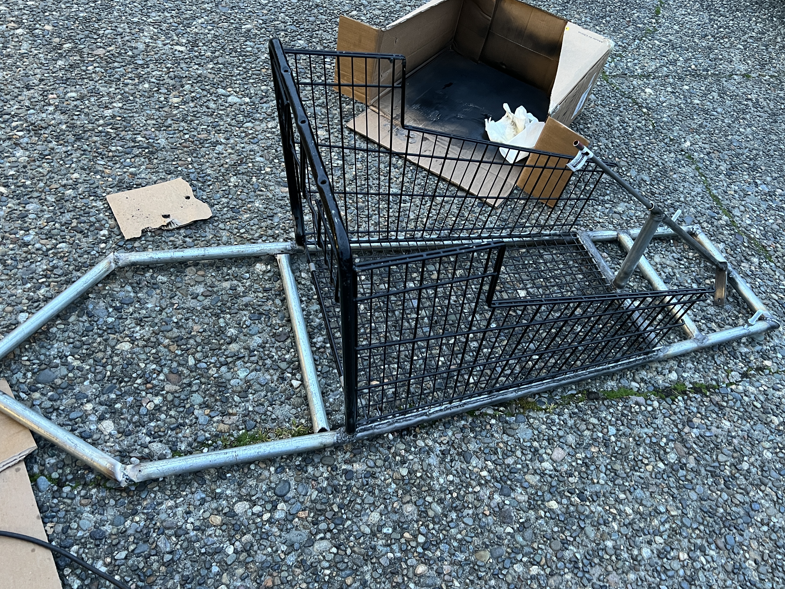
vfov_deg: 48.2
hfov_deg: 61.7
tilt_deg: -49.2
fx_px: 658
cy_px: 279
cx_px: 394
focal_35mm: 29
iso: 500
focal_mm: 5.7
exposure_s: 1/60
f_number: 1.5
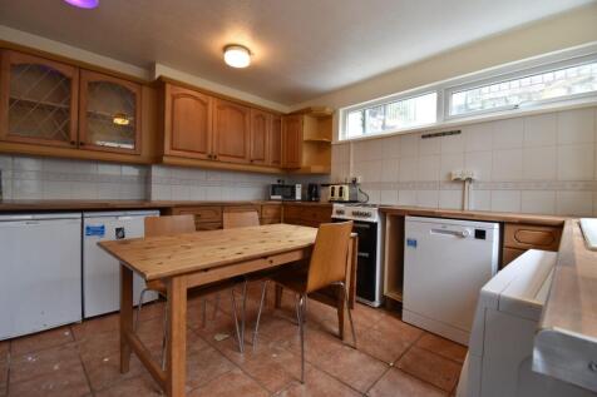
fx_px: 249
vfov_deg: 77.3
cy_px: 198
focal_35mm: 15
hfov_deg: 100.4
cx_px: 298
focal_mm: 10
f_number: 8
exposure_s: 1/15
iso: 720
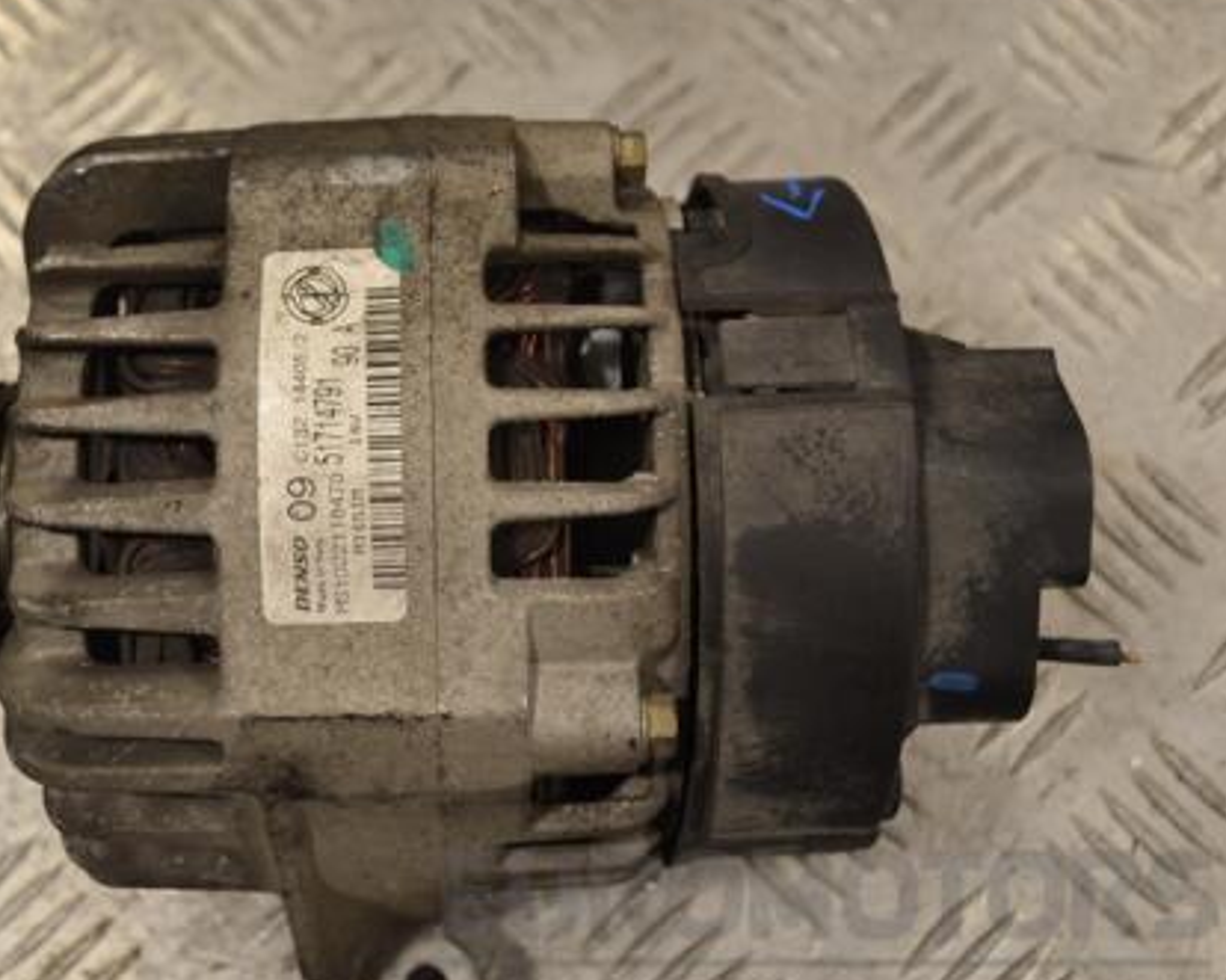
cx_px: 385
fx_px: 1778
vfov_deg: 30.8
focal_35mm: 49
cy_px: 500
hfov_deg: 37.5
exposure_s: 1/125
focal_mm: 24
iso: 320
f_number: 5.6
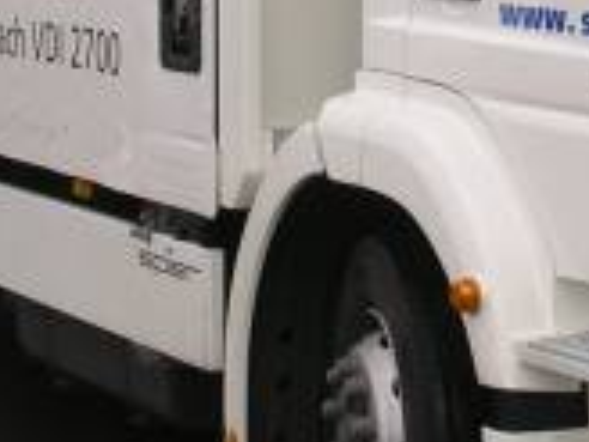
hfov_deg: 13.3
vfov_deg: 9.9
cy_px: -18
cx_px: 499
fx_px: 2518
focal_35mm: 148
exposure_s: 1/125
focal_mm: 7.8
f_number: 5.6
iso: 100
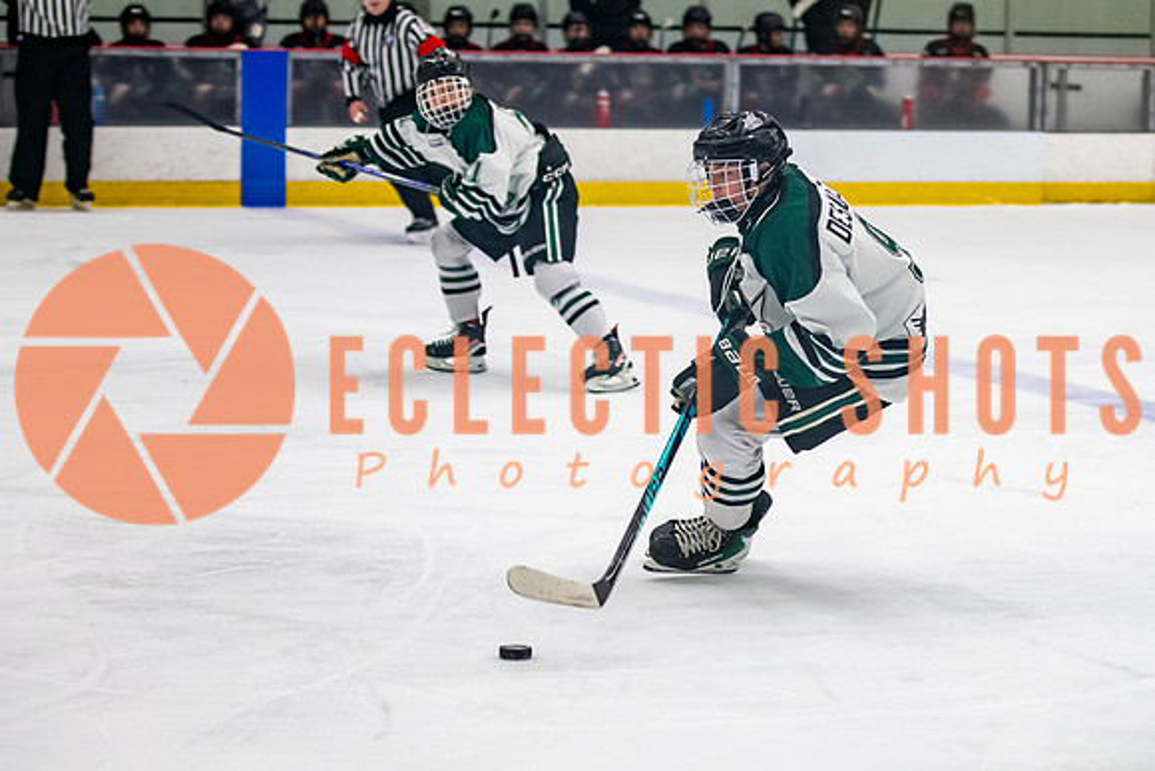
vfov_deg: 11.2
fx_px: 3919
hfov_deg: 16.7
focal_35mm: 122
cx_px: 858
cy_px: 374
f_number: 3.2
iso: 2000
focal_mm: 70
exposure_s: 1/640
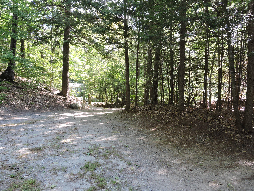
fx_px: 176
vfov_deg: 56.8
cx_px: 127
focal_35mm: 24
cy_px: 96
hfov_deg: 71.6
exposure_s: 1/30
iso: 100
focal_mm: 4.3
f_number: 3.3
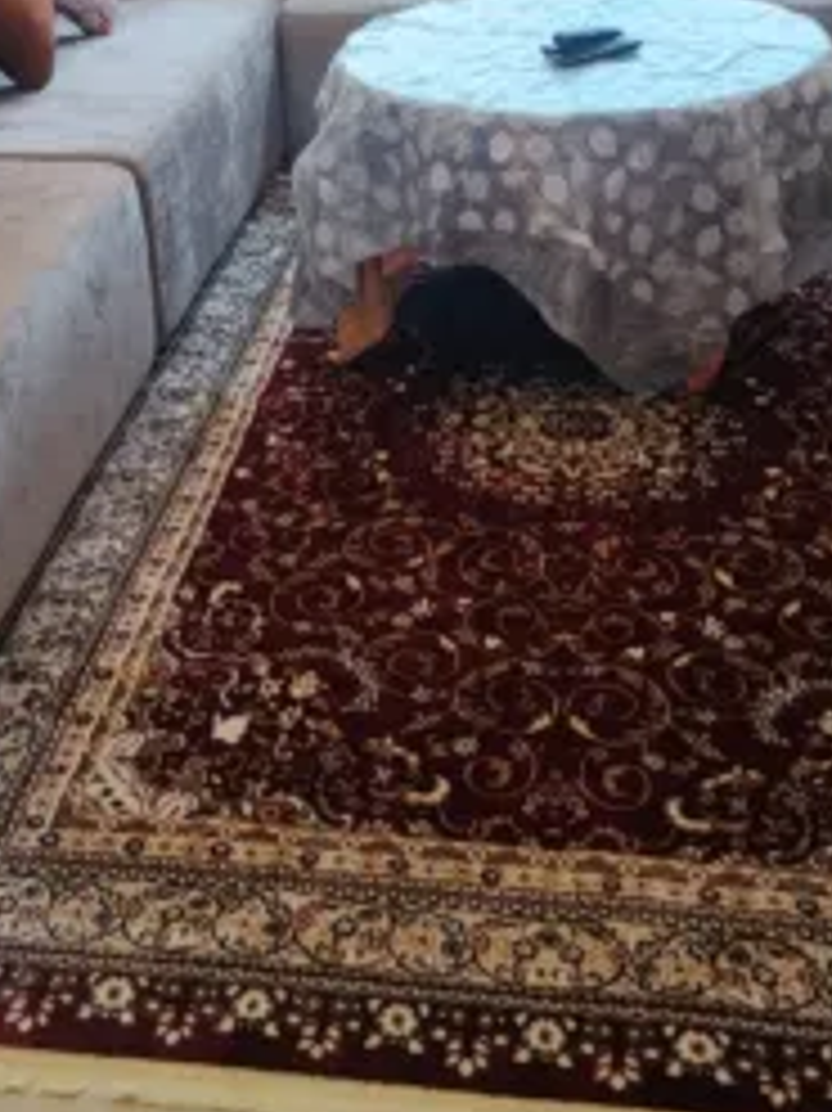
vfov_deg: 40.2
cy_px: 414
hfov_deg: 30.7
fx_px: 1508
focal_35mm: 47
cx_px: 319
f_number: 1.8
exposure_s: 1/100
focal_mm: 4.22
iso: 160
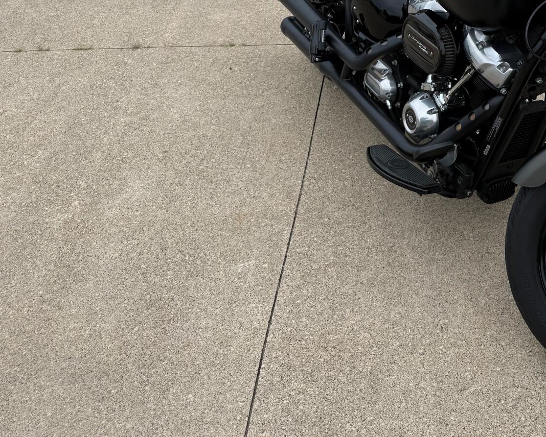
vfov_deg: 34.3
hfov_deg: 40.7
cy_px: 74
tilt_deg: -30.1
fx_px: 678
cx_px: 485
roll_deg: -2.1
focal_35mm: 42
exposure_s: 1/1361
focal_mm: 6.76
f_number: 1.78
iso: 80
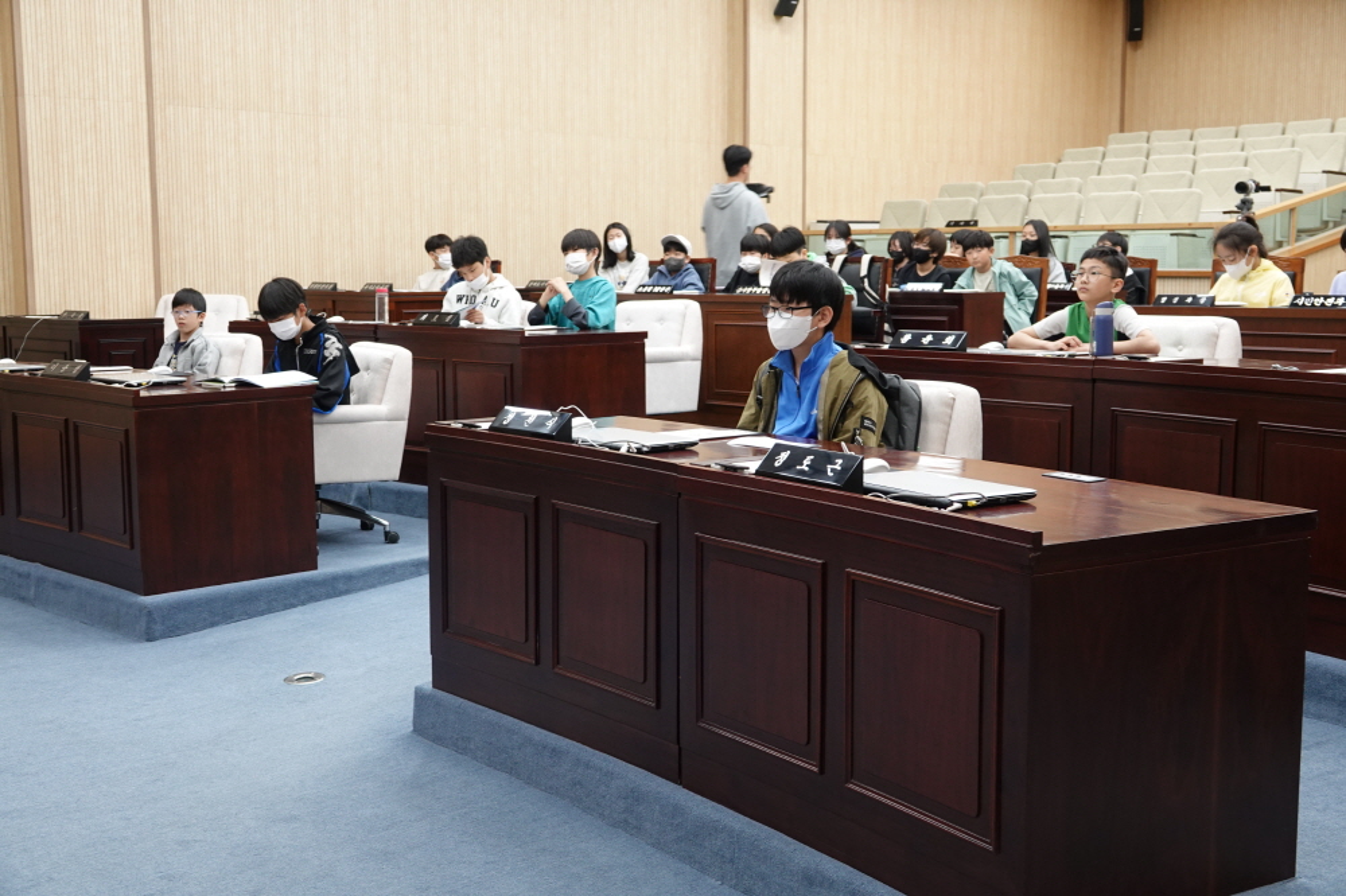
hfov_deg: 48.5
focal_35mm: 40
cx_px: 673
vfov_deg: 33.4
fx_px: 1495
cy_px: 448
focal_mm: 14.65
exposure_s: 1/40
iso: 400
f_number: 3.2
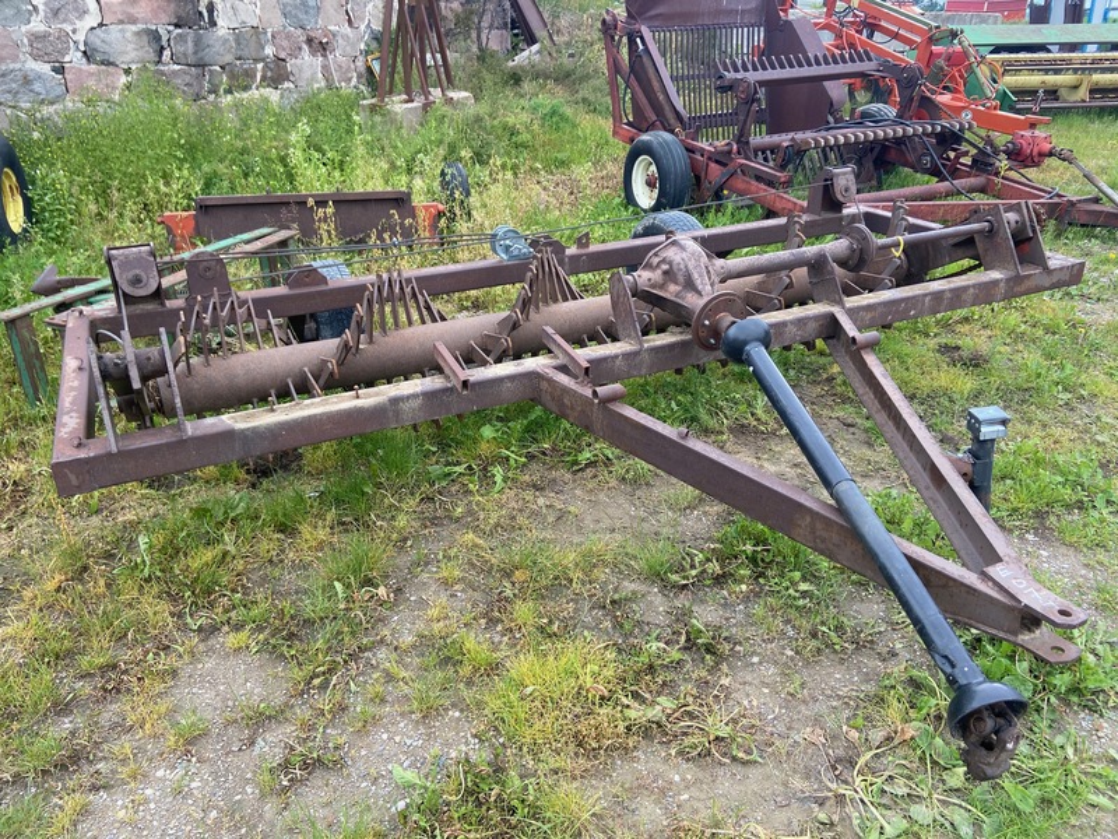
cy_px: 420
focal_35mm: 26
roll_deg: +0.6
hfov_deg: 67.3
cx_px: 559
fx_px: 840
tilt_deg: -26.0
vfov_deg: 53.1
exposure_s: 1/340
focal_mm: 4.25
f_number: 1.8
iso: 32
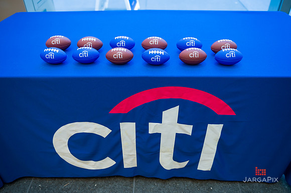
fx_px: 259
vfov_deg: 41.1
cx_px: 146
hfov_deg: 58.7
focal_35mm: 32
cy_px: 96
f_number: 4
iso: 640
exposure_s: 1/200
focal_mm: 32
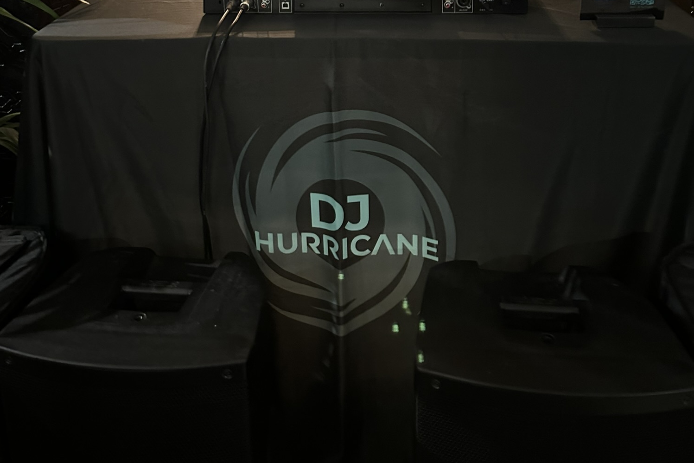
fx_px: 713
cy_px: -5
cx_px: 345
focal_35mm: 37
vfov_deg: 32.8
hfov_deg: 51.9
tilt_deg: -15.2
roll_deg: +0.7
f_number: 1.5
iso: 1600
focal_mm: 5.7
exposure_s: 1/17
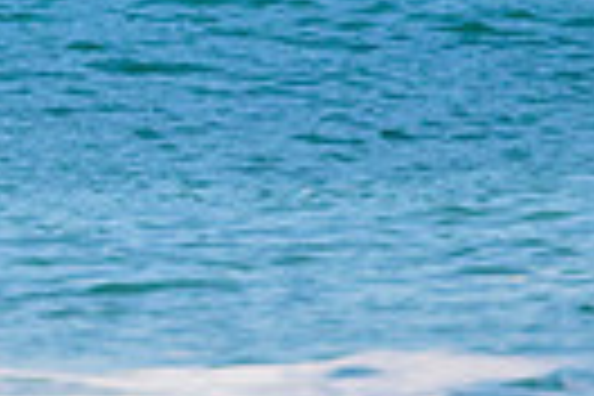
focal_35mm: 3508
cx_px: -356
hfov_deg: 0.6
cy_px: -389
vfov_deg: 0.4
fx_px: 57877
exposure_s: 1/2000
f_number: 11
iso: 2800
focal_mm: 800
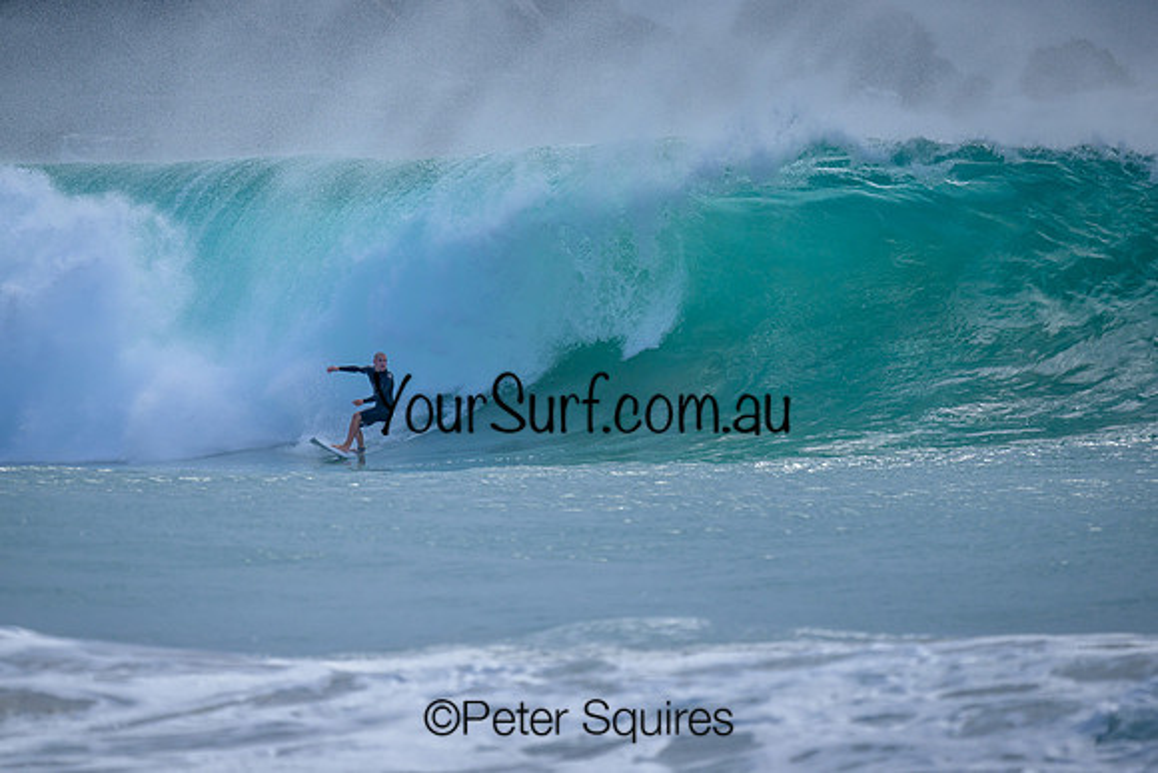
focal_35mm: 800
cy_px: 386
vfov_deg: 1.7
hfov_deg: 2.6
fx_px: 25738
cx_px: 579
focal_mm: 800
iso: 400
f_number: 6.3
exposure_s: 1/2000
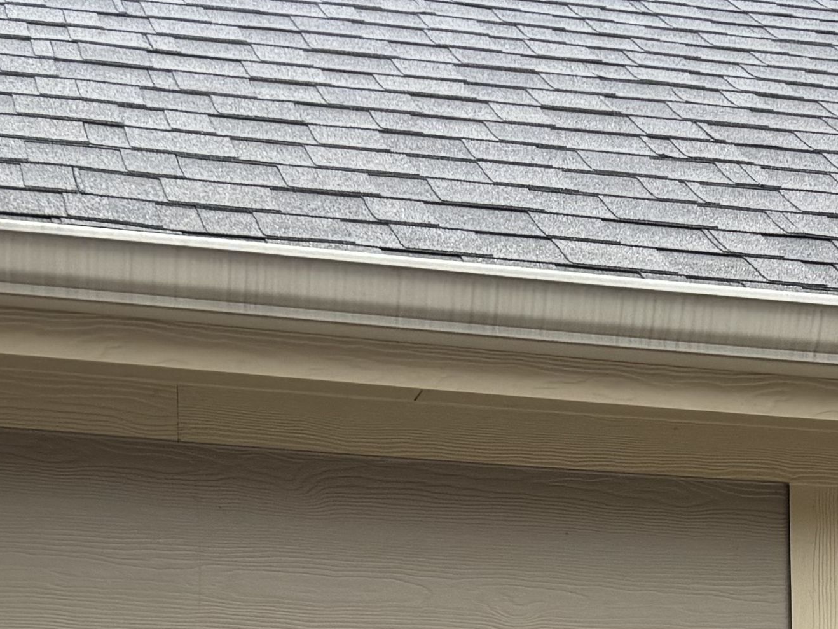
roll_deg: +1.3
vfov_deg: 12.7
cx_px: 671
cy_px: 1215
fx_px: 2518
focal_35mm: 104
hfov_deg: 18.7
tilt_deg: +0.0
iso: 80
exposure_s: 1/1456
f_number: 1.78
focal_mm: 6.86
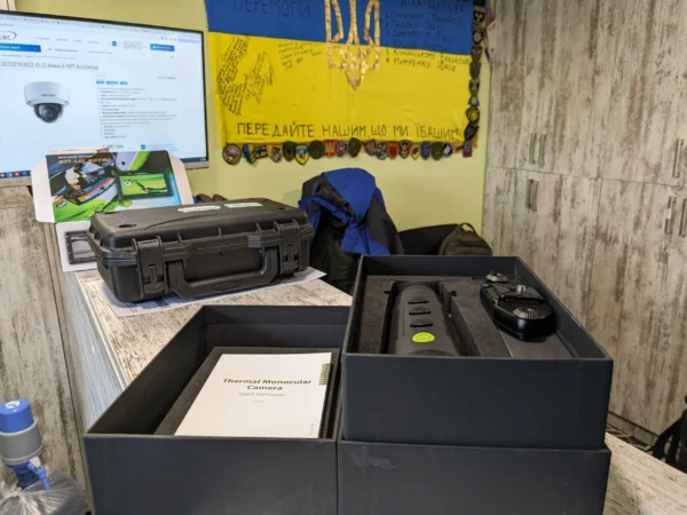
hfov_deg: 65.3
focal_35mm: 27
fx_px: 536
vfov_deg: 51.4
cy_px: 258
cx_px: 344
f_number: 1.73
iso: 66
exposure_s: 1/50
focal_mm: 4.38
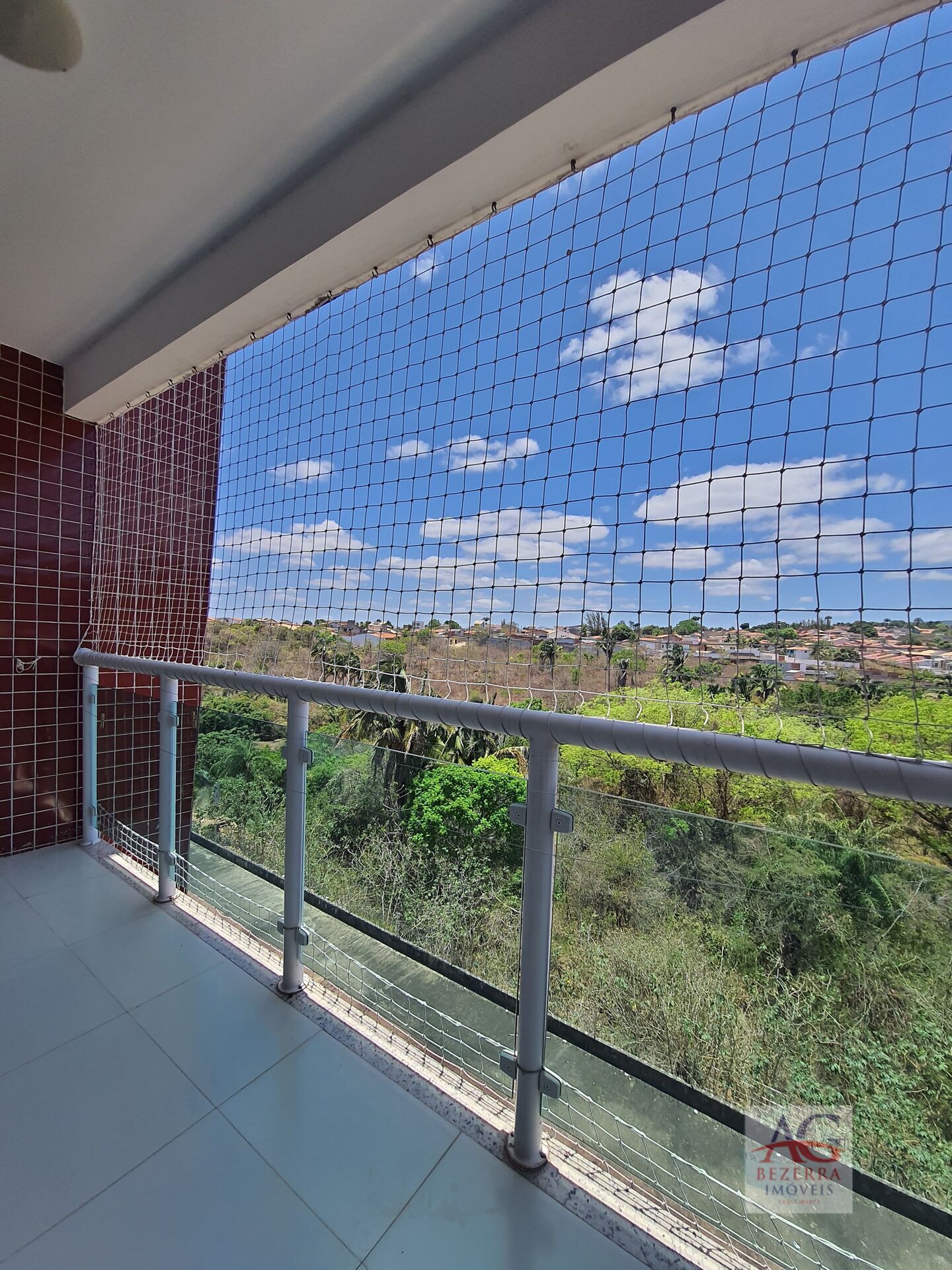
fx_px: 477
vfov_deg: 106.2
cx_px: 476
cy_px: 635
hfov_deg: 89.9
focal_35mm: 13
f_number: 2.2
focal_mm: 1.74
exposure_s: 1/1164
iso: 50
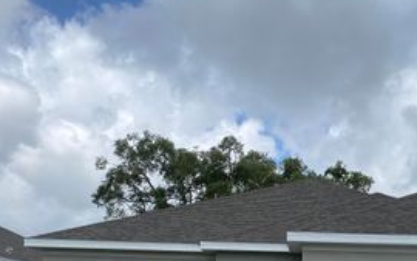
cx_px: 335
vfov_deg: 24.1
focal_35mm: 51
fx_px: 580
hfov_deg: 38.1
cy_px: 268
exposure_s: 1/3846
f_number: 1.8
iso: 32
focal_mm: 4.25
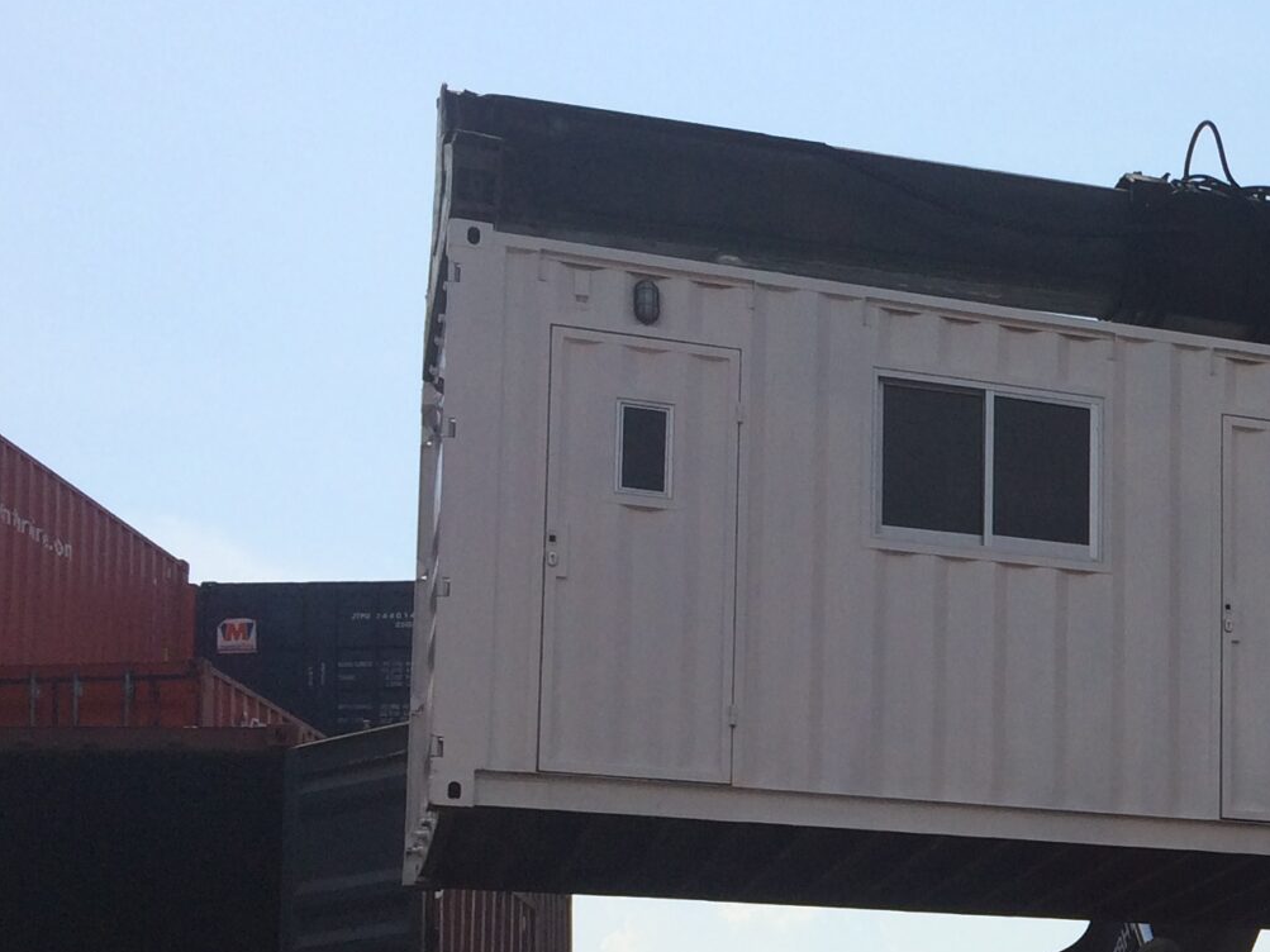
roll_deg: +0.0
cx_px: 1538
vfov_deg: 19.3
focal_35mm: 74
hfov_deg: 23.9
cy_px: 961
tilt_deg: +7.1
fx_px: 2715
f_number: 2.2
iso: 32
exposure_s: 1/4115
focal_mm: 4.15
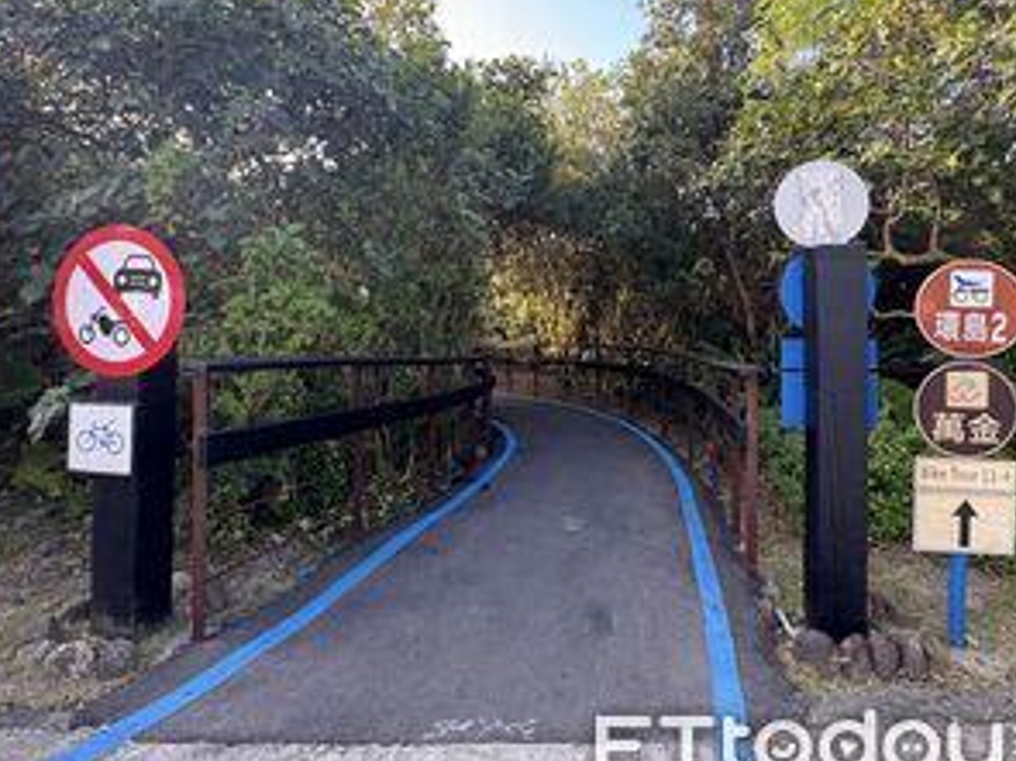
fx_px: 557
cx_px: 534
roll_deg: -0.8
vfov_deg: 67.9
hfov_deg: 84.6
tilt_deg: +1.4
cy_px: 300
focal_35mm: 19
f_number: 2.2
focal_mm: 2.22
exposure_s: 1/99
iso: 64
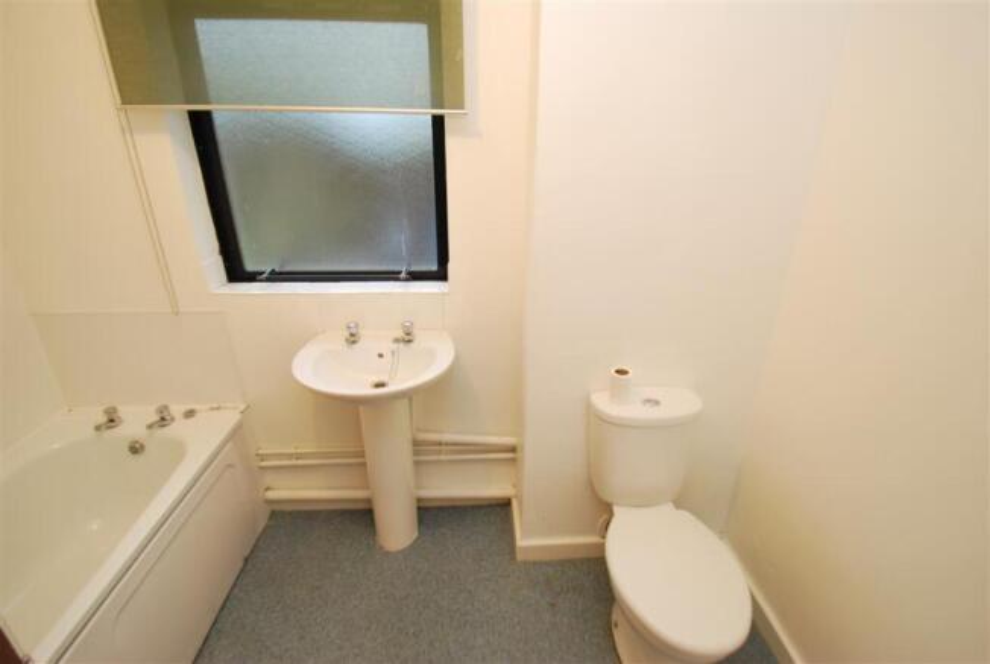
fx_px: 454
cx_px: 495
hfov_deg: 94.9
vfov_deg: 72.3
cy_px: 332
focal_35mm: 16
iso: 100
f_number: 3.8
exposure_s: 1/6
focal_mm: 11
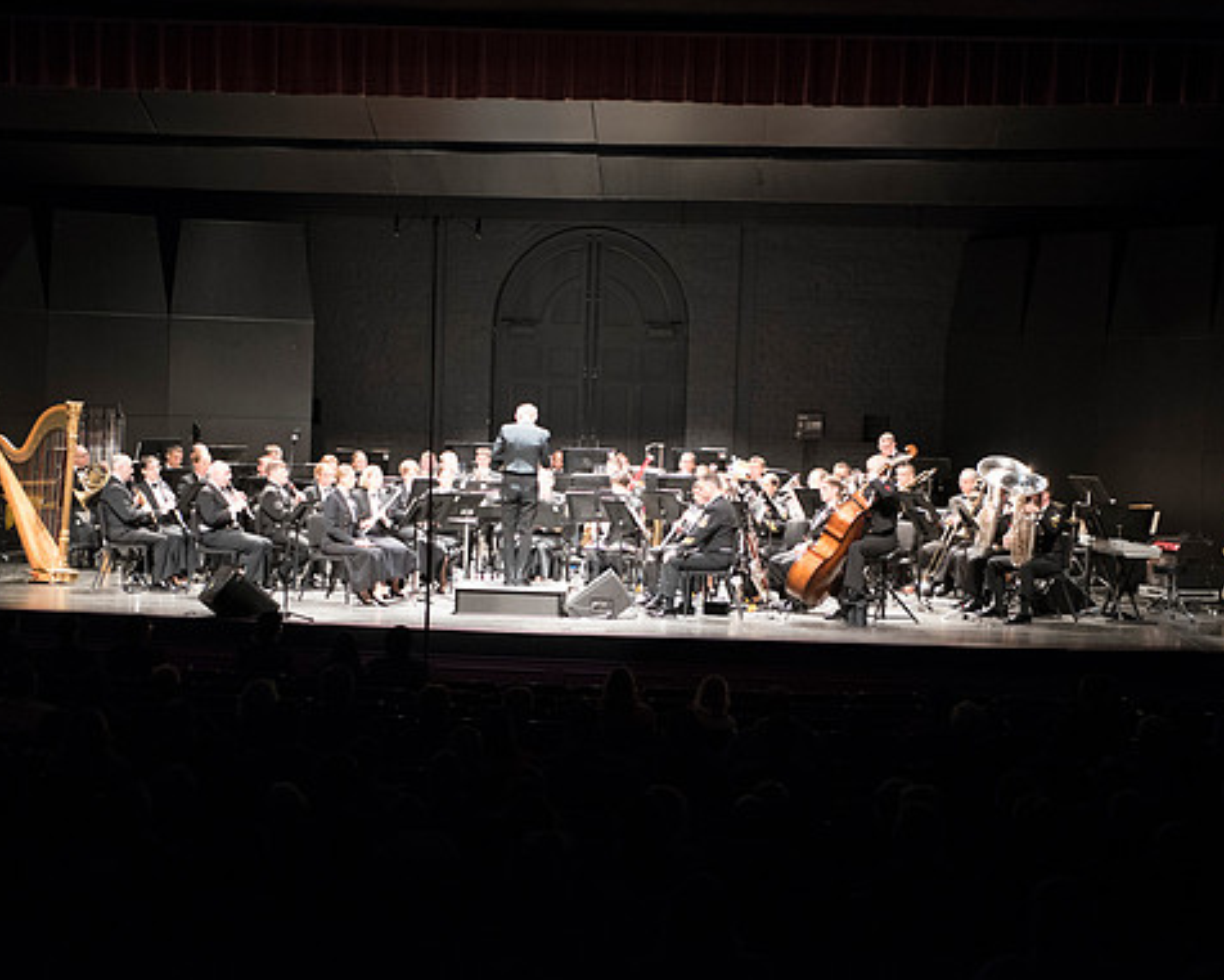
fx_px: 2899
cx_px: 507
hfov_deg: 23.8
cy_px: 493
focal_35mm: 80
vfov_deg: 19.2
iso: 4000
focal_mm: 70
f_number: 2.8
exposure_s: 1/125
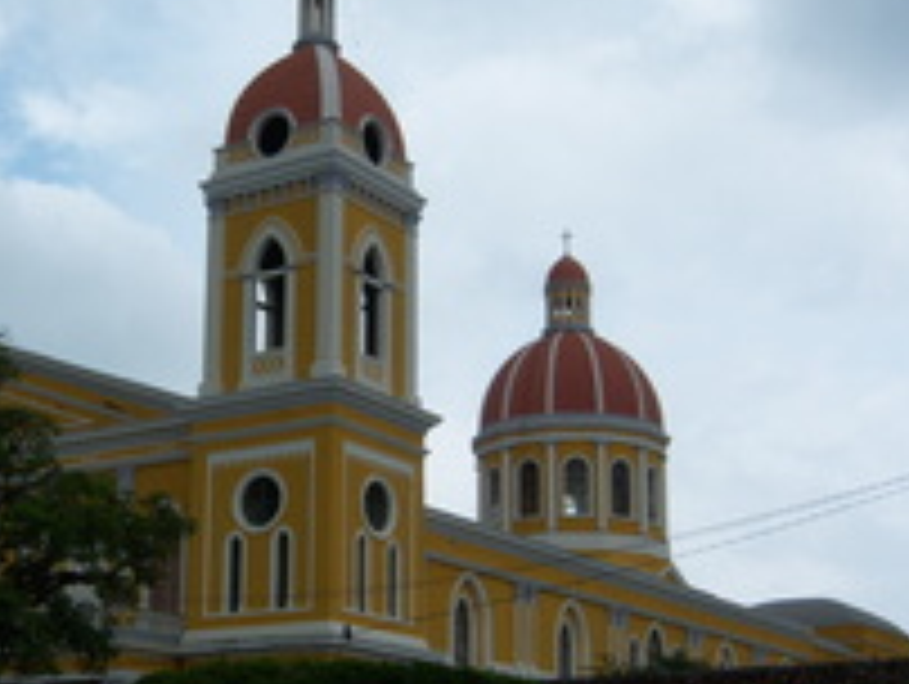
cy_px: 472
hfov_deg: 29.5
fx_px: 1709
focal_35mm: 65
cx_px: 272
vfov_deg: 22.5
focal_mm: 7.5
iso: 80
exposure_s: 1/640
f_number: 4.8
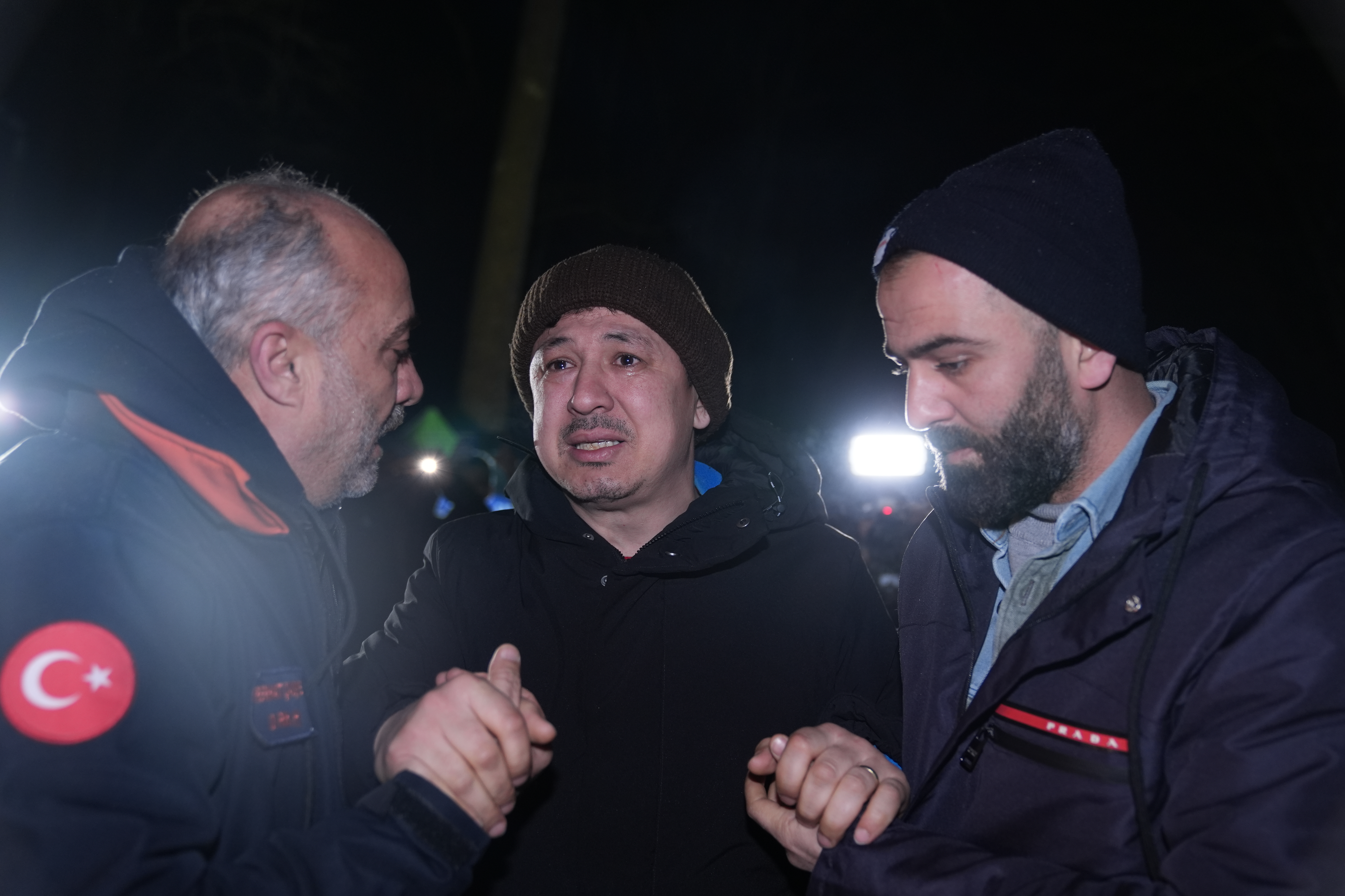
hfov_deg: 55.8
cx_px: 672
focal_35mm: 34
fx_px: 1270
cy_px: 448
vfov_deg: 38.9
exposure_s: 1/125
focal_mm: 34
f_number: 2.8
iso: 1000
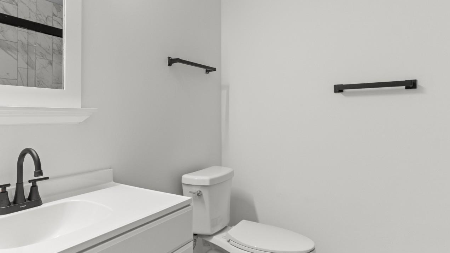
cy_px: 111
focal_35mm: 24
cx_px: 174
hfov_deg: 75.2
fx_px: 286
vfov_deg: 47.6
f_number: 4.8
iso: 100
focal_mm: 12
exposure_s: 1/3
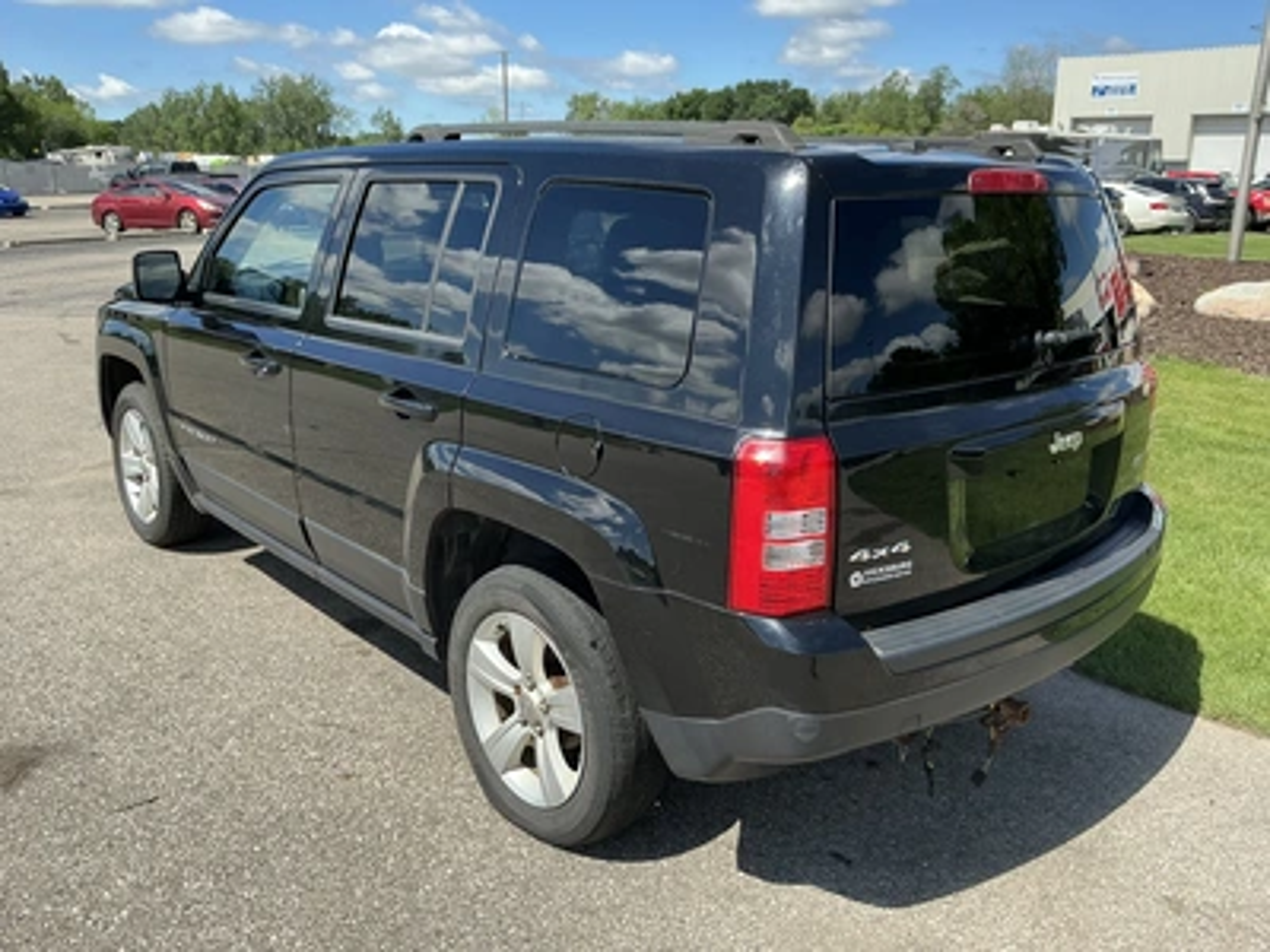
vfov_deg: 49.7
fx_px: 1027
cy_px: 476
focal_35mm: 28
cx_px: 635
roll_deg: -1.7
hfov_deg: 63.4
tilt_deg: -9.7
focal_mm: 3
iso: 25
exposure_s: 1/1035
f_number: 1.8
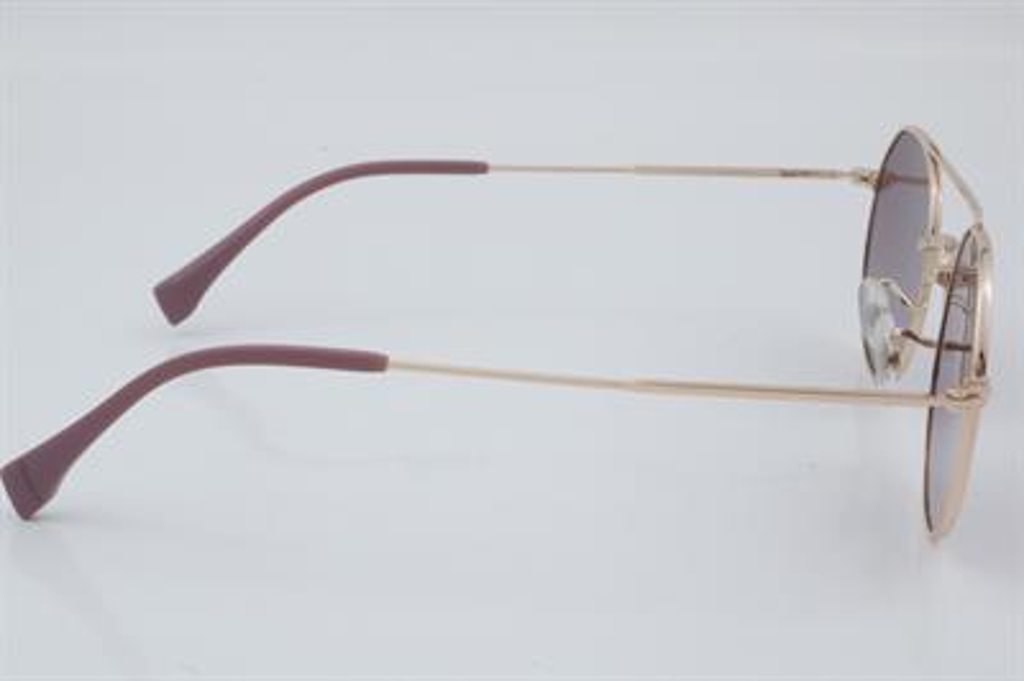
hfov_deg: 27.0
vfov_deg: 18.2
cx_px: 512
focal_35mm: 75
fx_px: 2132
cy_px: 340
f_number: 32
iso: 100
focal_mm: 50
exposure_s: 1/3
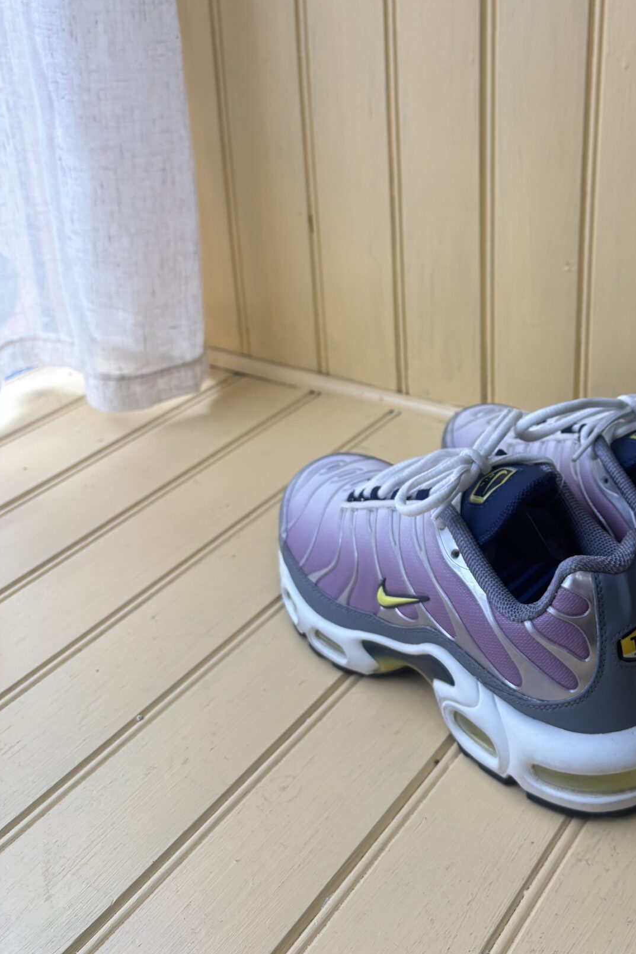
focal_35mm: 43
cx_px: 564
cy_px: 349
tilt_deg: -25.7
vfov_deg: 45.0
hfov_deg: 29.9
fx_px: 1140
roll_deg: -2.5
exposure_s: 1/100
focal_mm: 5.96
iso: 32
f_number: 1.6
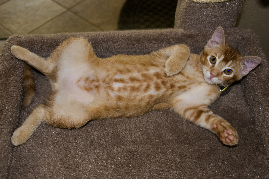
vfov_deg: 36.8
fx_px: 269
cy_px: 90
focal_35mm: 36
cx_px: 134
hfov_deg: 53.2
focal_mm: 24
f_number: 3.8
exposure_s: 1/60
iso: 200
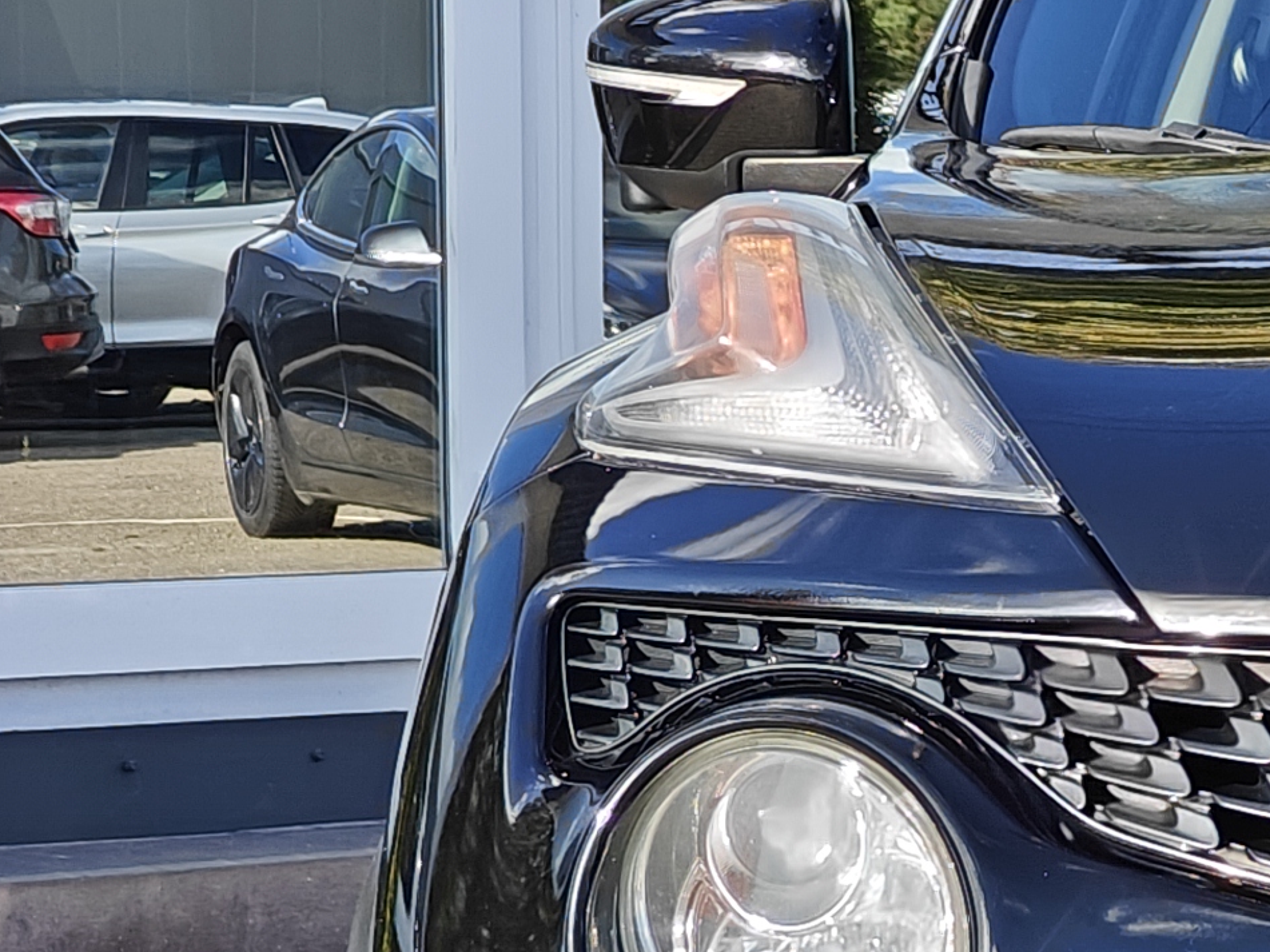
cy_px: 758
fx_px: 5686
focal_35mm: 155
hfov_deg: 12.0
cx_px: 2047
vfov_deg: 9.5
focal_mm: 7.08
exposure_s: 1/730
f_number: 2
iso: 50
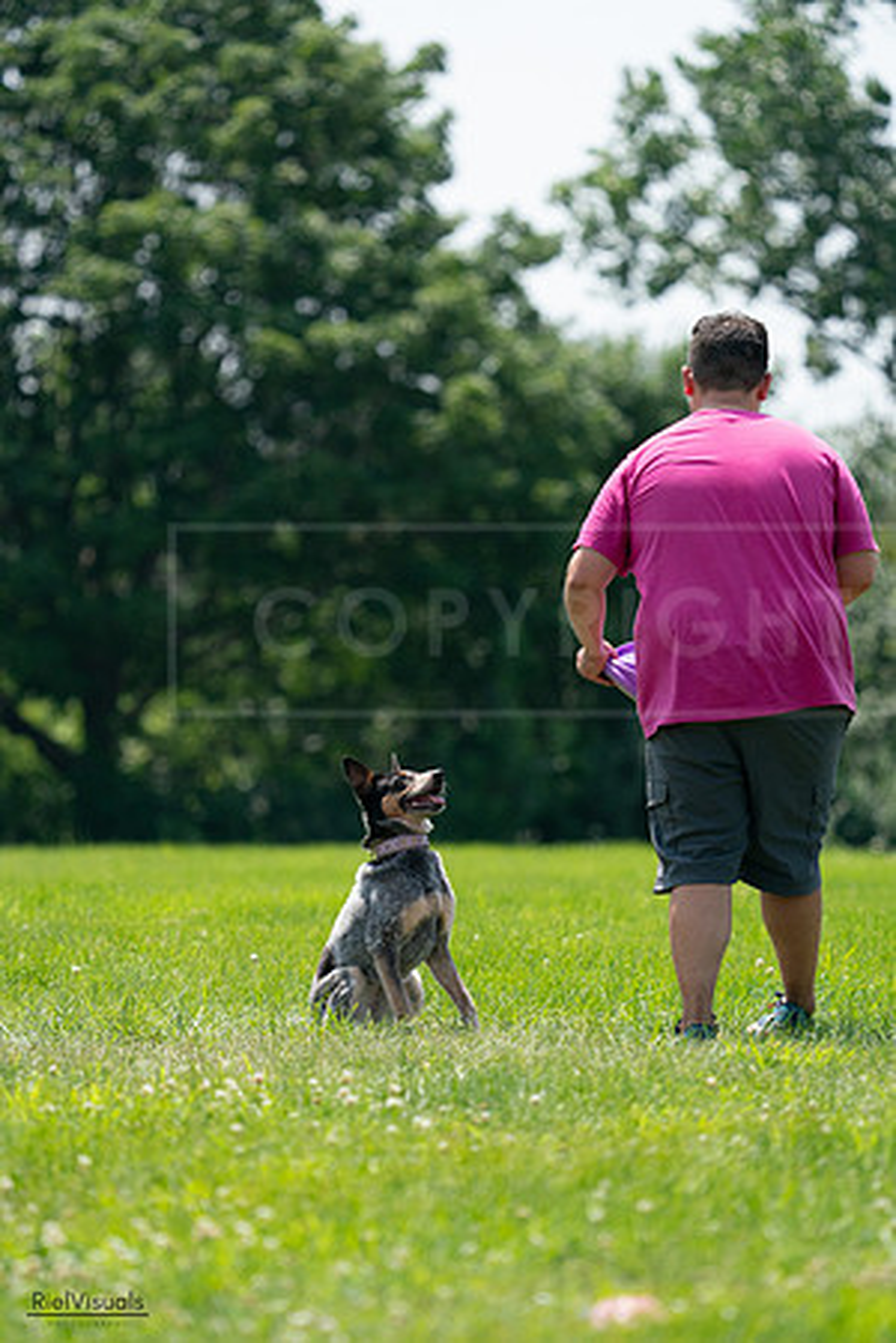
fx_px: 13178
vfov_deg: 5.8
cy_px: 672
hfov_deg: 3.9
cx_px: 448
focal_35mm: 353
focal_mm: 353
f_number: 6.3
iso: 1600
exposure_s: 1/4000
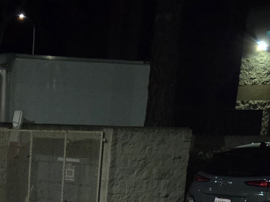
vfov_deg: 12.8
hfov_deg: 18.1
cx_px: -45
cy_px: 369
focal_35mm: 104
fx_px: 811
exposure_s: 1/60
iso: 800
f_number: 1.8
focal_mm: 5.4
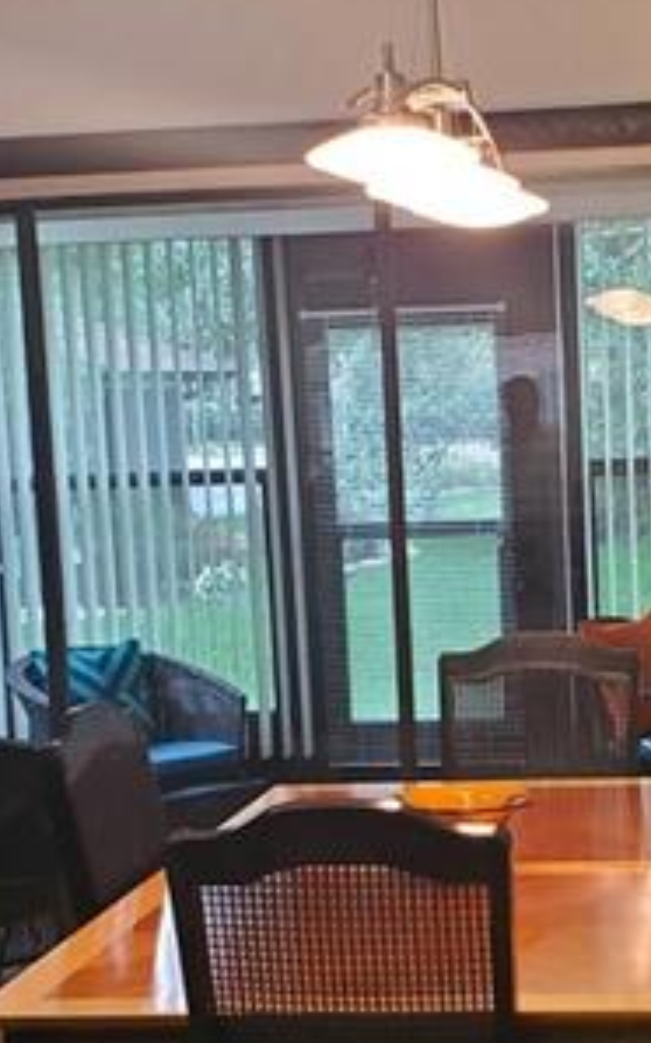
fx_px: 2017
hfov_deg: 18.2
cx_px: 525
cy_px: 648
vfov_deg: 28.9
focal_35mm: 71
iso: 250
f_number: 2.4
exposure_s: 1/59
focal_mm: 4.3
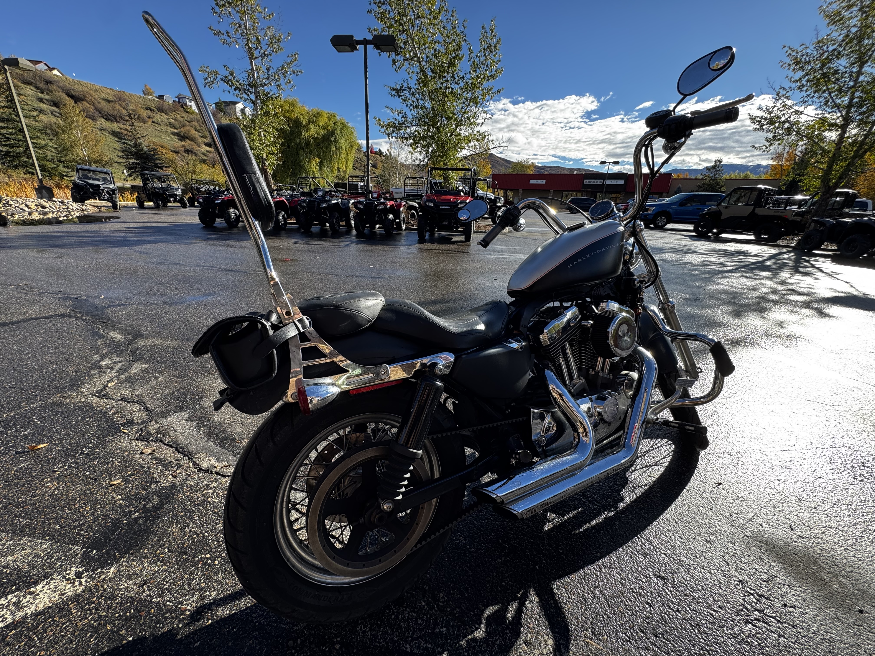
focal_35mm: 14
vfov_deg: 85.7
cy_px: 328
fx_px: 354
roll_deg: -3.0
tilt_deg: -20.6
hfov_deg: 102.1
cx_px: 438
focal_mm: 2.22
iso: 40
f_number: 2.2
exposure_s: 1/383
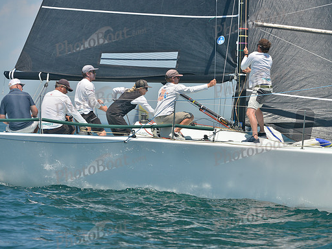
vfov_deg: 5.3
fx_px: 2714
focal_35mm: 283
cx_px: 180
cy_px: 124
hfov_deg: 7.0
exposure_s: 1/1000
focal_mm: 260
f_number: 8
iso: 280
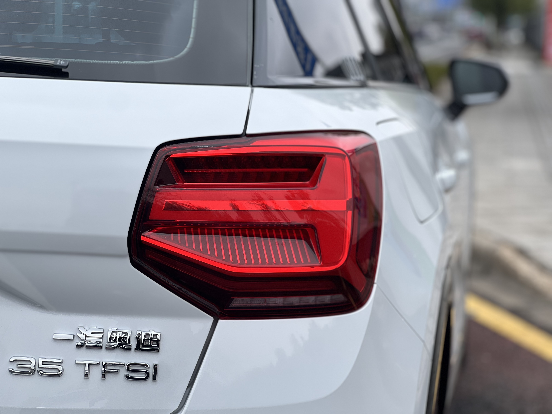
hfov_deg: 25.3
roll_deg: -1.8
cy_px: 207
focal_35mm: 77
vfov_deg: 19.1
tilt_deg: -8.5
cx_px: 276
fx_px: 1228
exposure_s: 1/121
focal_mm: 9
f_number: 2.8
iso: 25
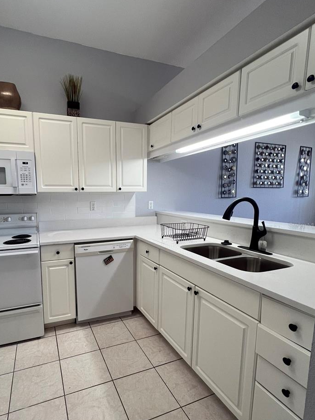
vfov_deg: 90.9
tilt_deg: -8.9
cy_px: 225
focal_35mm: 17
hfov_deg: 73.2
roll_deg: +0.1
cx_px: 115
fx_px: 206
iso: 125
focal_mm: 1.57
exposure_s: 1/120
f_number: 1.8
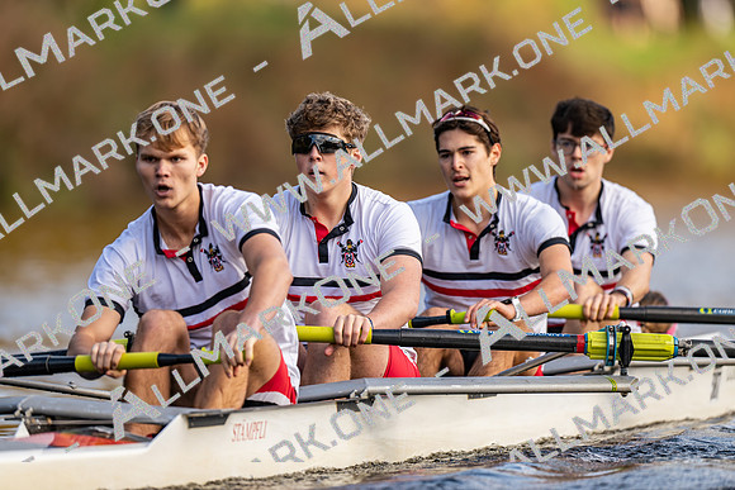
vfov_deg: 2.3
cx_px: 368
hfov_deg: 3.4
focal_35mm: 600
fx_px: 12252
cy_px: 245
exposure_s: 1/2500
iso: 900
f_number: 4
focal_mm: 600
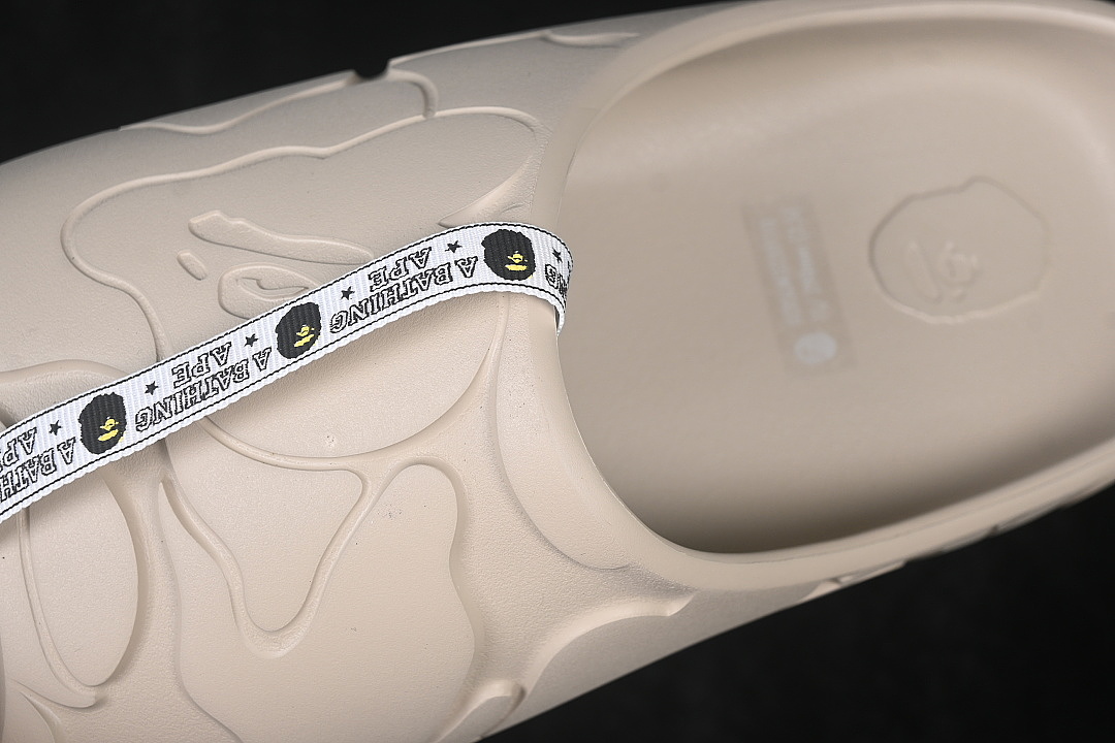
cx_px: 558
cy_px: 372
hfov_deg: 27.0
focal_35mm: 75
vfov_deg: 18.2
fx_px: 2323
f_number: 7.1
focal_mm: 50
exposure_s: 1/80
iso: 160
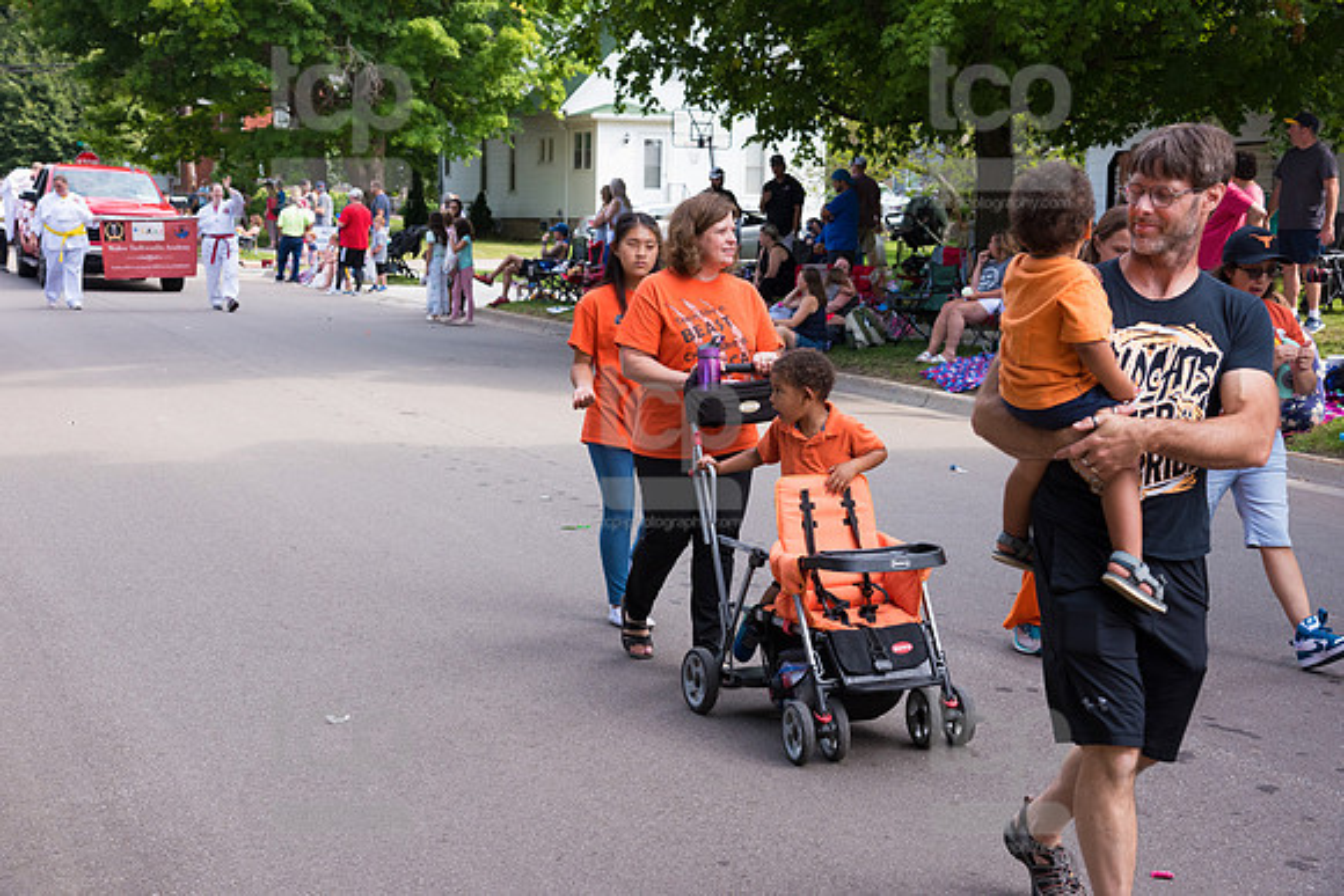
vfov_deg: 24.6
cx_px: 672
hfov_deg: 36.2
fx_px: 2054
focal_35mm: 55
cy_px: 448
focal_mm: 55
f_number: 6.3
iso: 640
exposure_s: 1/500
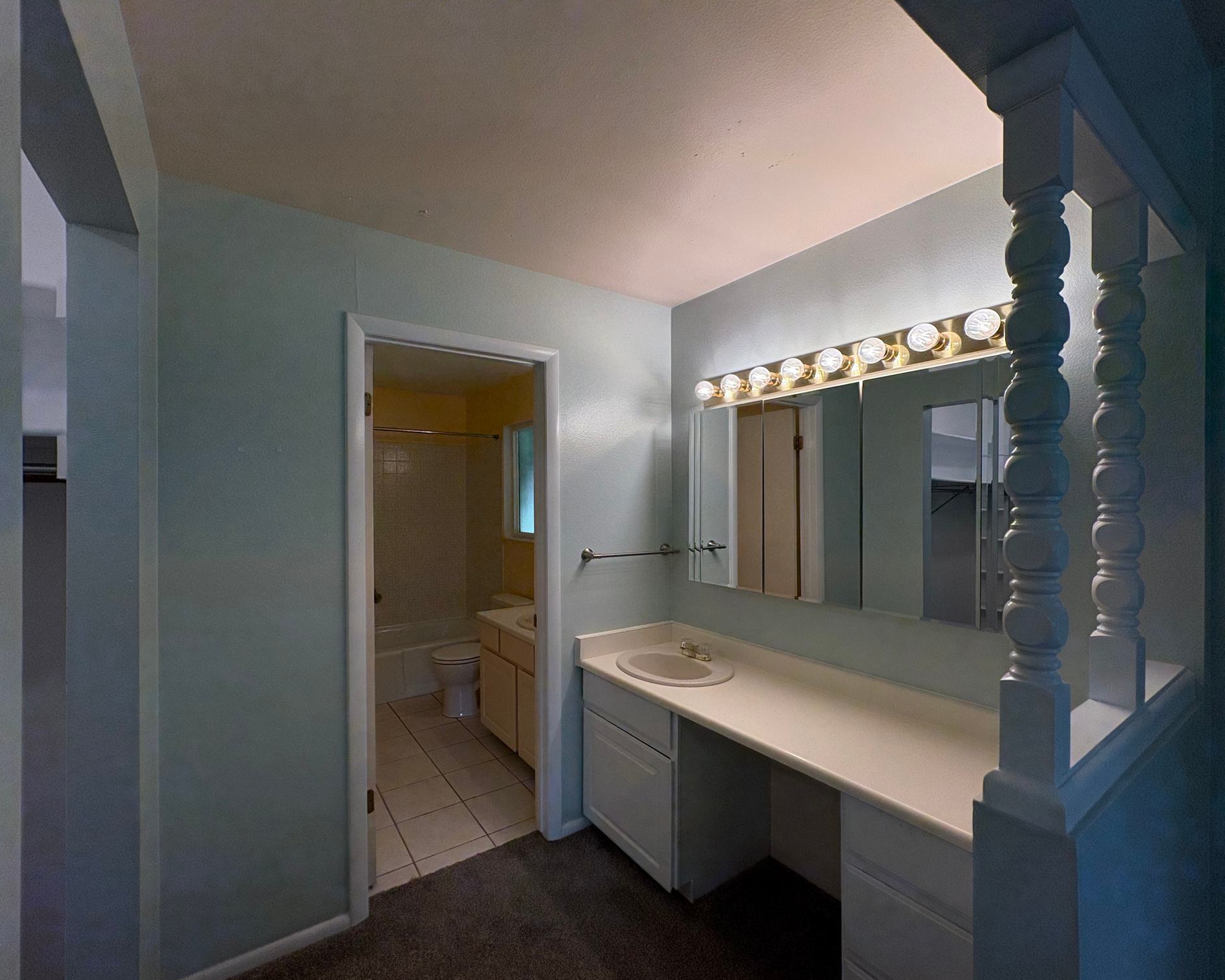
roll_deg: +0.6
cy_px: 503
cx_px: 606
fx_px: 544
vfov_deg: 84.0
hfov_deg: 96.8
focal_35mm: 15
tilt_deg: -0.1
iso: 125
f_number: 2.2
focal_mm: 2.22
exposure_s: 1/130
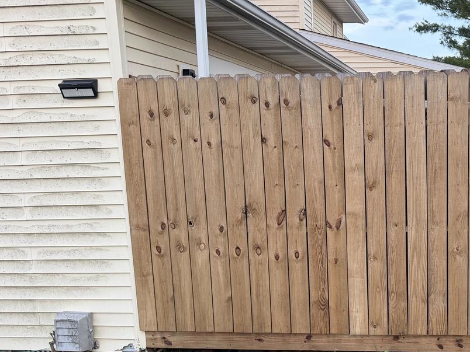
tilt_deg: -9.1
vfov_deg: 33.3
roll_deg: +1.5
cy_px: 239
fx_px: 584
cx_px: 402
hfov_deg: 41.2
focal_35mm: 43
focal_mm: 6.76
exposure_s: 1/114
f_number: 1.78
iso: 200
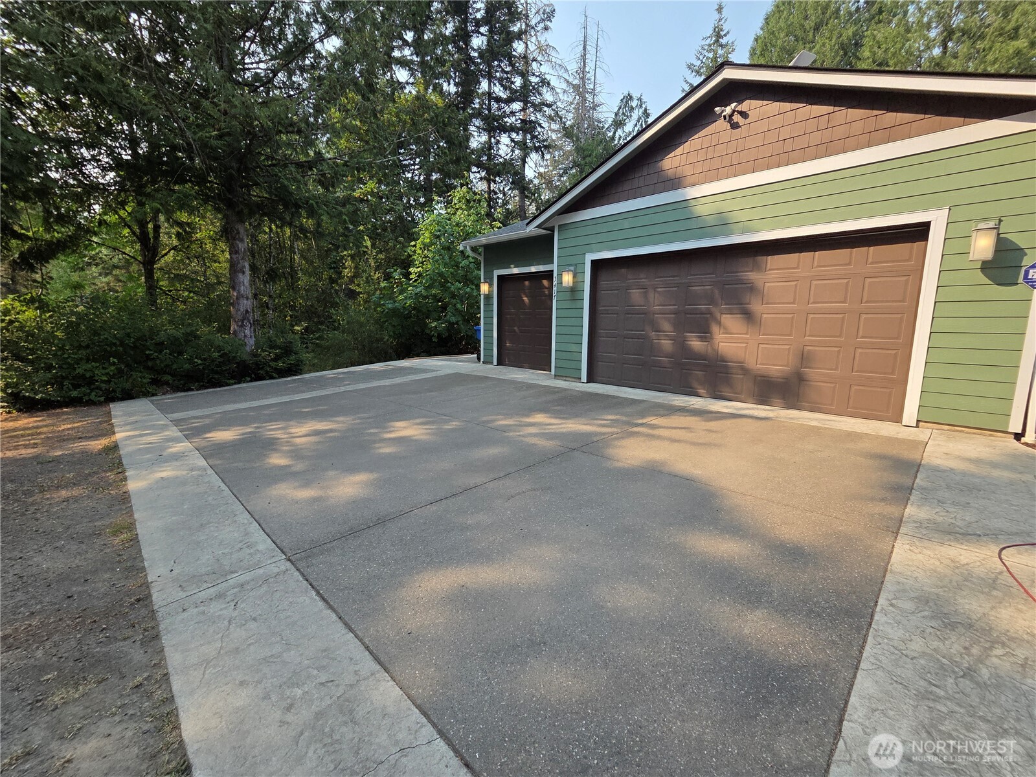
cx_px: 518
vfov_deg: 89.9
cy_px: 388
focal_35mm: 13
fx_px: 389
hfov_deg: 106.2
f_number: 2.2
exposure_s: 1/912
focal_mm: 2.2
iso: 50
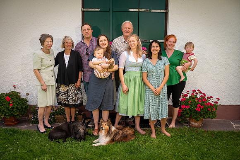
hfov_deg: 61.1
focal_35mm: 30
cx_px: 120
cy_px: 80
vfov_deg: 42.9
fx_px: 203
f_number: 9
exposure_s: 1/200
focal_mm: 30.5
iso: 250
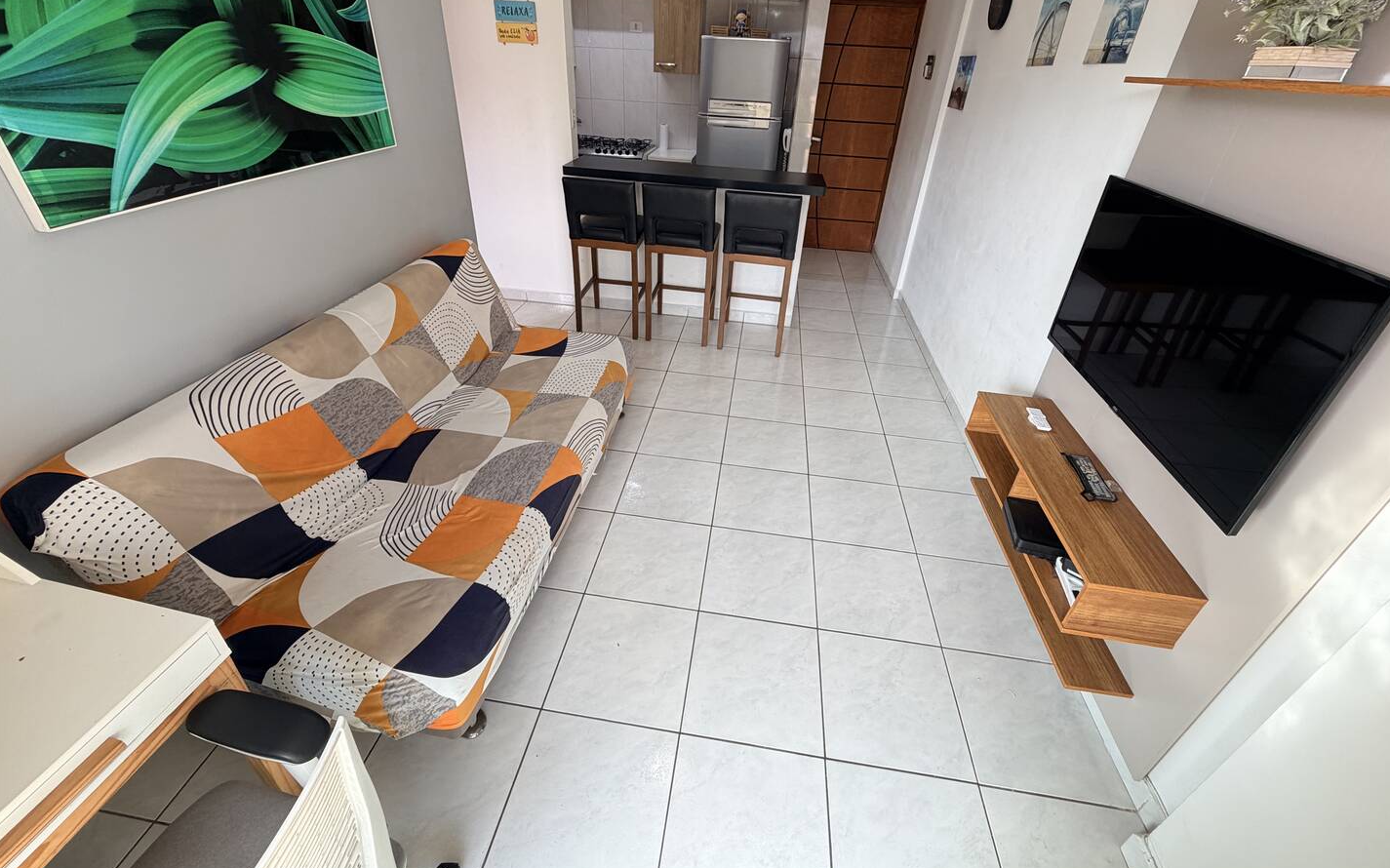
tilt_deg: -30.0
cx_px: 698
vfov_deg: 74.4
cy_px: 378
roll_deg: -2.8
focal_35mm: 15
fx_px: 568
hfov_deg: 101.5
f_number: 2.2
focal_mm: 2.22
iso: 100
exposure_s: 1/120
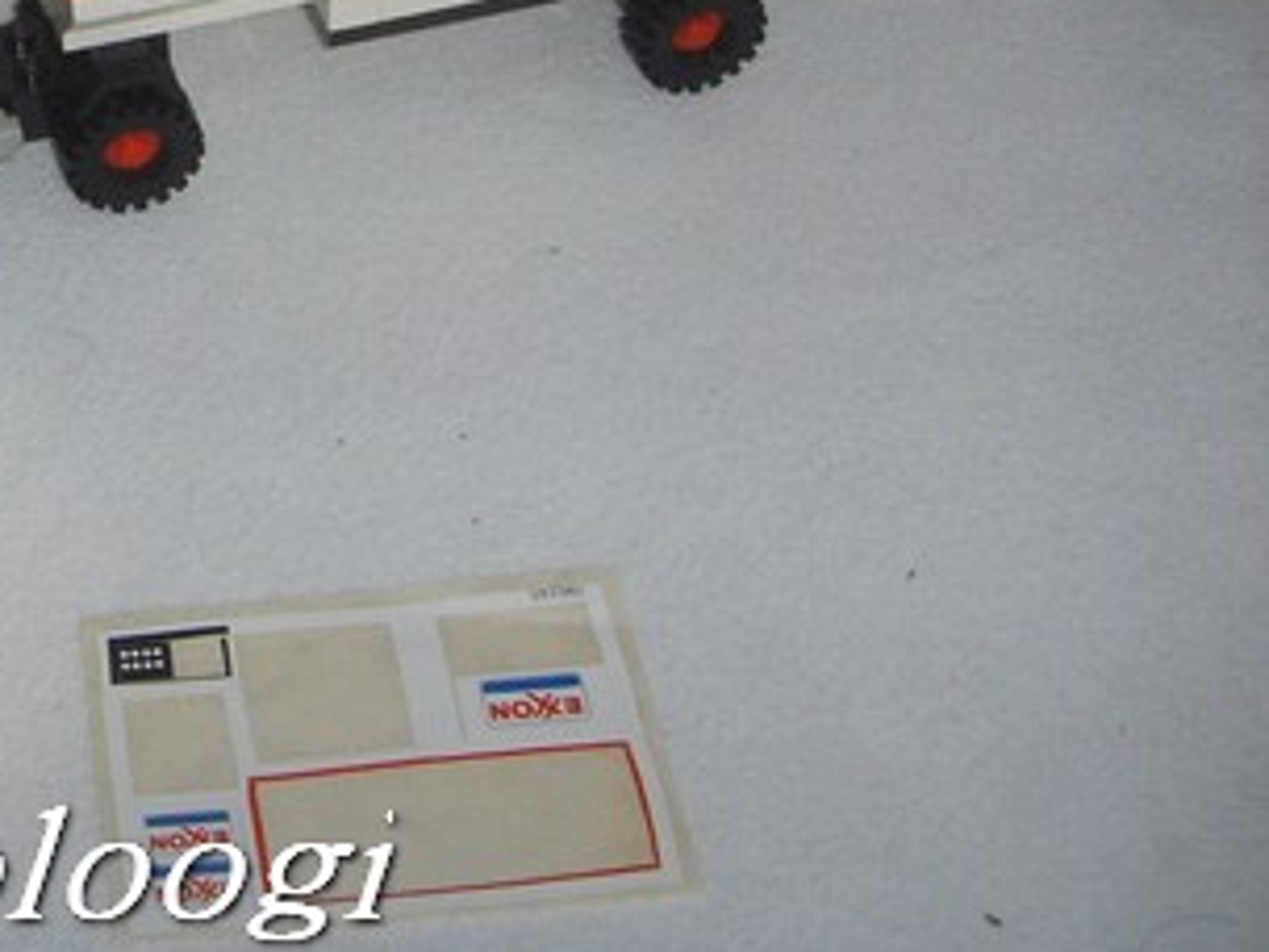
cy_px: -25
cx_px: -63
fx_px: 3006
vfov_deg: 17.5
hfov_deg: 22.7
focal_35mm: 82
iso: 100
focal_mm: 6.6
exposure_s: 1/45
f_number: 3.5
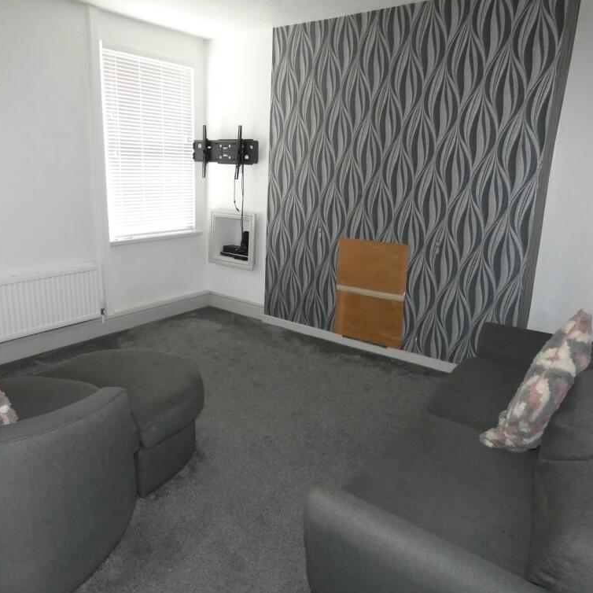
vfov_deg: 65.0
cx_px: 272
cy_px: 296
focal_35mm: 24
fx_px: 465
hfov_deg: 64.9
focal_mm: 3.6
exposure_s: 1/8
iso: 640
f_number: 2.8
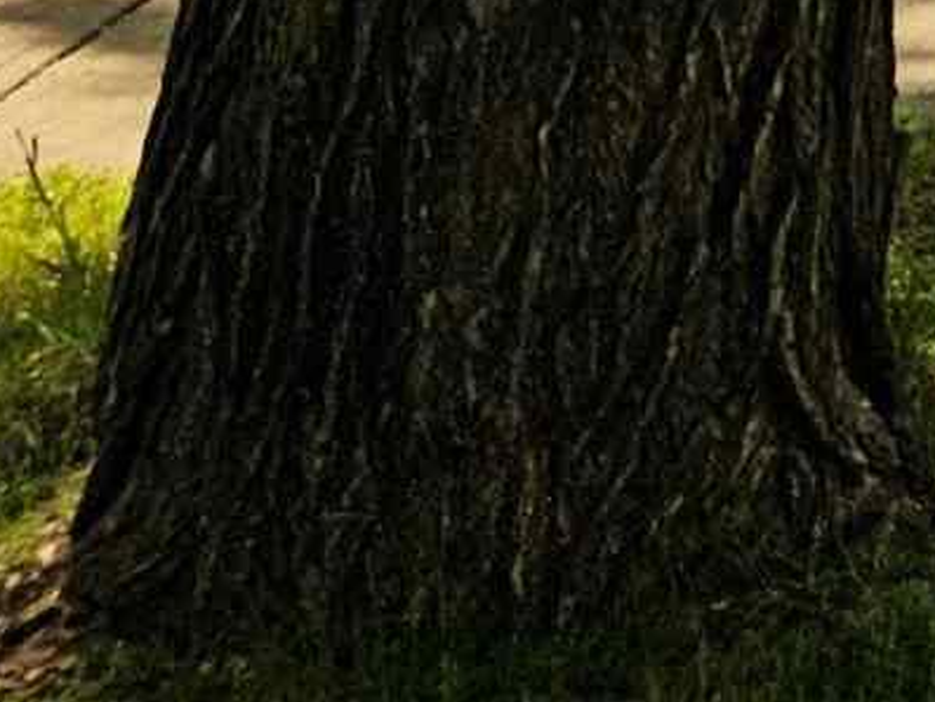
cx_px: 2850
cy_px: -1859
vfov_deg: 6.9
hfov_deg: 8.9
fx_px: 4809
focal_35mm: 178
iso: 10
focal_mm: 6.3
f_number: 1.7
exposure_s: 1/709
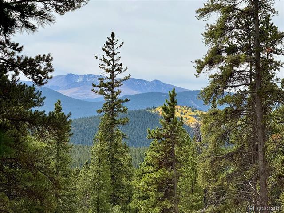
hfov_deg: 16.4
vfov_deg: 12.3
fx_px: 985
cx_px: 142
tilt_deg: +0.2
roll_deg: -1.7
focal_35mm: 120
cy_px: 106
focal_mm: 15.66
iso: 50
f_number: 2.8
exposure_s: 1/1969
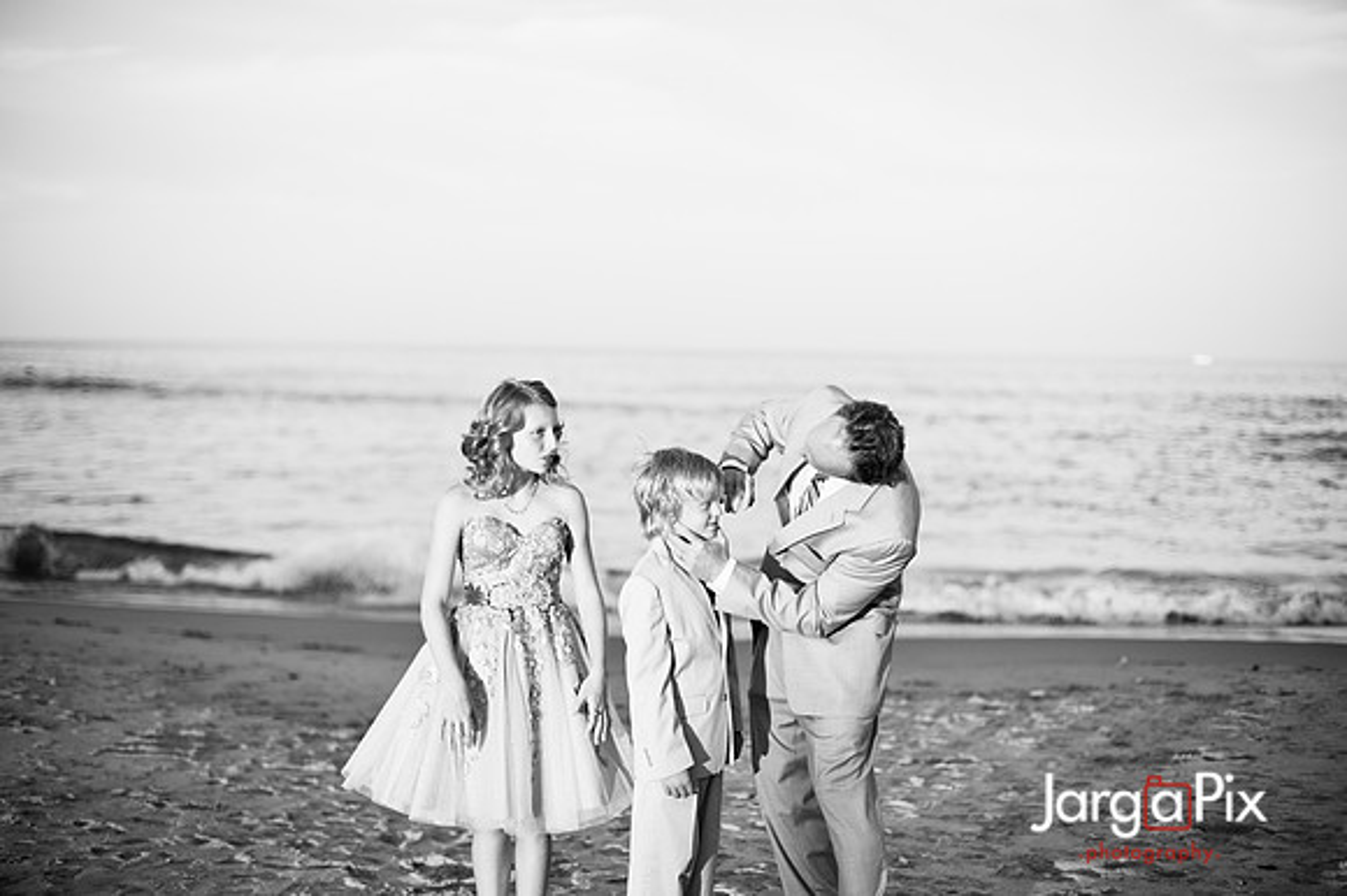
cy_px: 448
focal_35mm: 50
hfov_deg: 39.6
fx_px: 1870
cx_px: 674
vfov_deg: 27.0
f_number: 2
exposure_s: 1/1600
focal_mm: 50
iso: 160
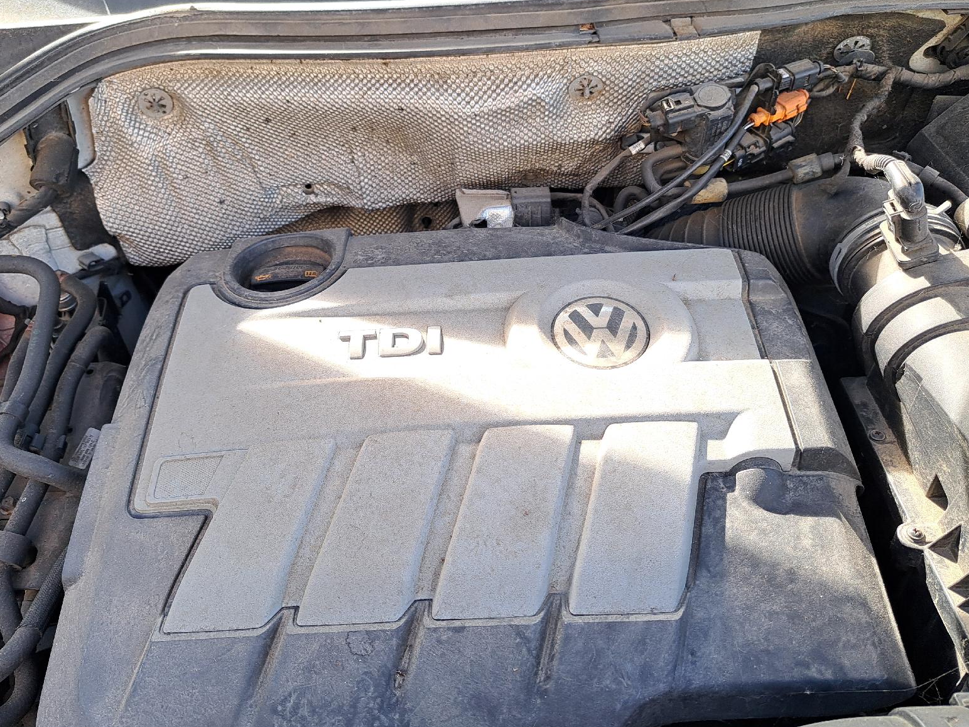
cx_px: 443
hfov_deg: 63.3
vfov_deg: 49.7
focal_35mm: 28
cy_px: 336
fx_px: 784
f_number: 1.8
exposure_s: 1/100
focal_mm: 5.23
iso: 50
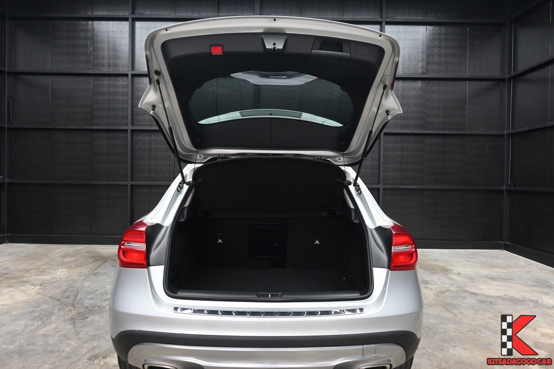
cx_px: 277
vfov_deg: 53.1
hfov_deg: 73.8
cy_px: 184
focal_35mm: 24
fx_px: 369
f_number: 6.7
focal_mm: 16
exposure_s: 1/180
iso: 800
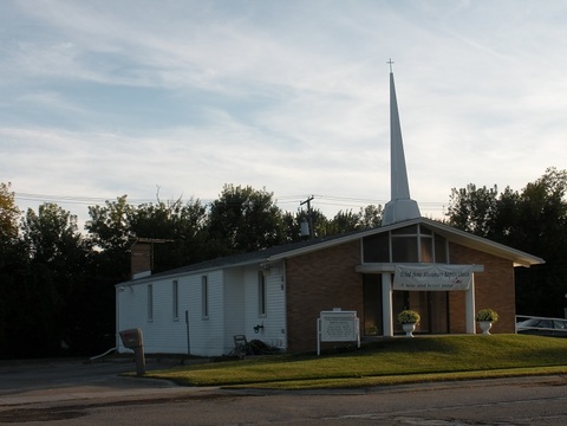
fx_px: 1016
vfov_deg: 23.7
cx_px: 284
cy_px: 213
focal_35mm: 62
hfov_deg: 31.2
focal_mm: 11.2
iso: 64
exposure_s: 1/236
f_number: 4.6
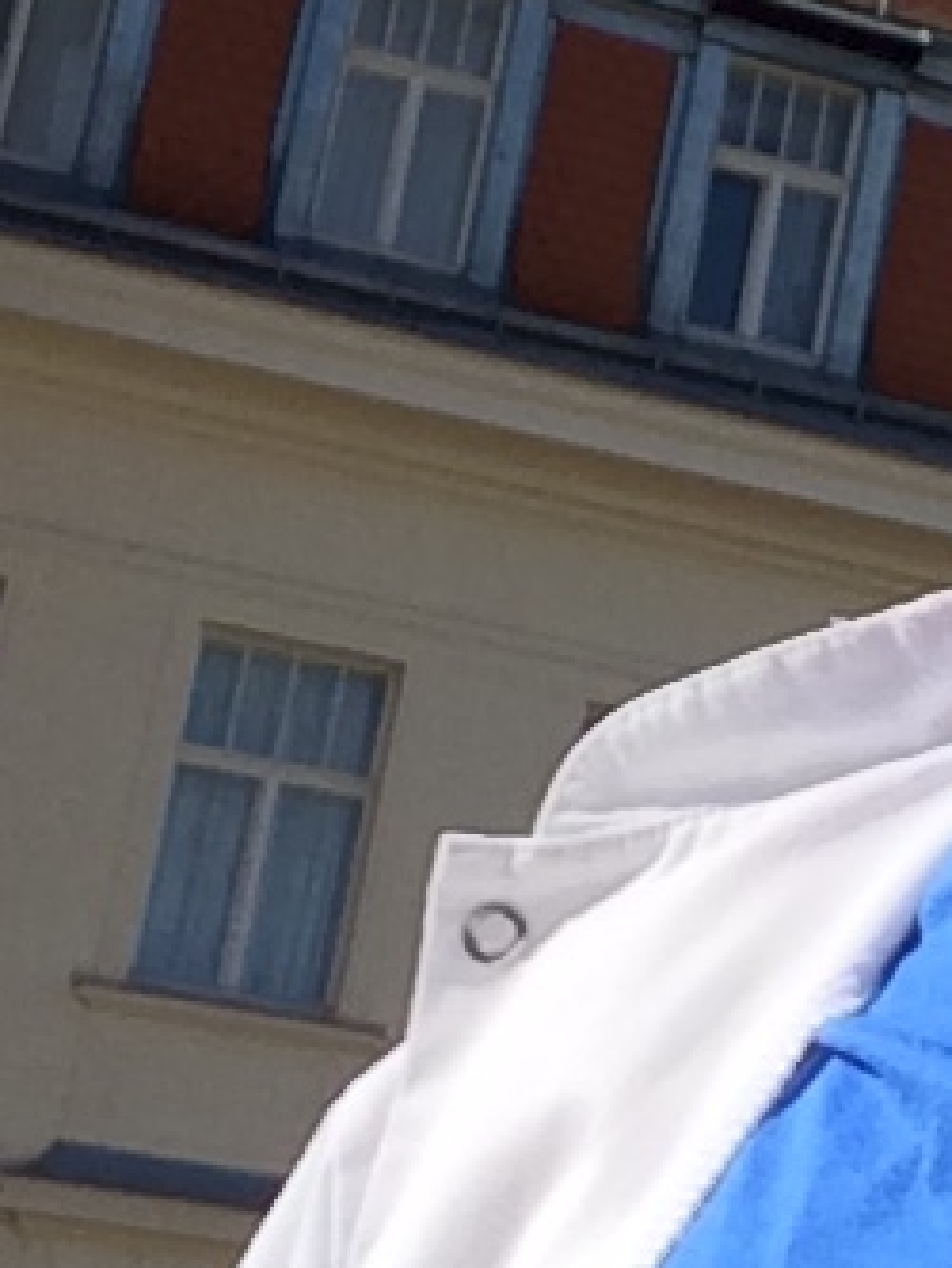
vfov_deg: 16.5
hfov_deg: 11.7
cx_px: 1615
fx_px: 4361
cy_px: 533
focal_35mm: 119
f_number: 2.4
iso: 50
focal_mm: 2.15
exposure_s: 1/1458
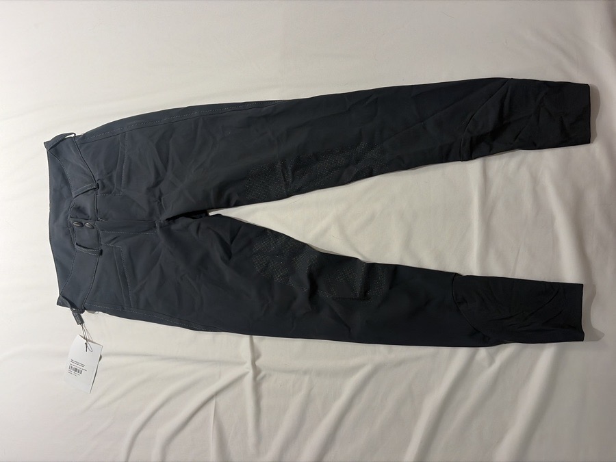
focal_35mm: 26
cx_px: 308
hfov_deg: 67.3
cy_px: 231
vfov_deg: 53.1
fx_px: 463
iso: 160
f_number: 1.6
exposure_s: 1/60
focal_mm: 5.96
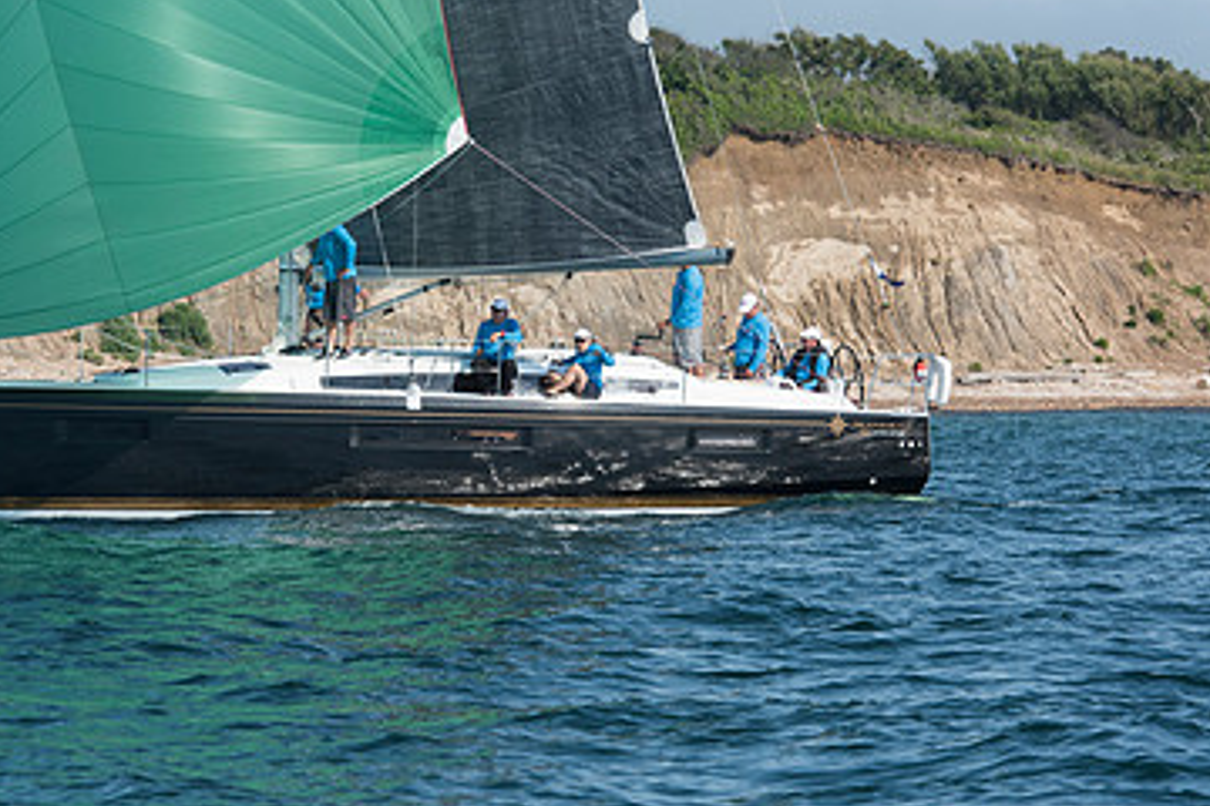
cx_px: 397
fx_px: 7965
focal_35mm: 237
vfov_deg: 5.8
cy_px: 418
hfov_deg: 8.7
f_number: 9
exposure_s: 1/1000
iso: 320
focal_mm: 145
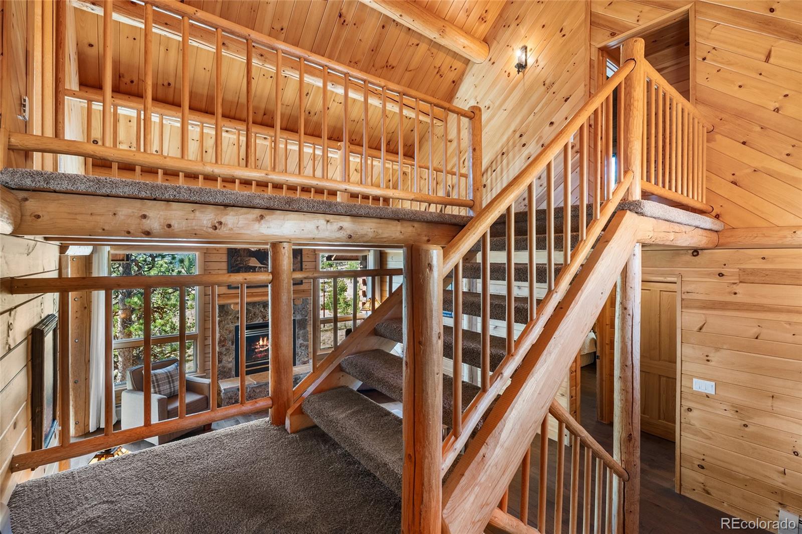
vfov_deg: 73.7
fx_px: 356
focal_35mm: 16
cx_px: 401
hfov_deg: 96.7
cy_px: 267
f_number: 8
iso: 200
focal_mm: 16
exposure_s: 1/25
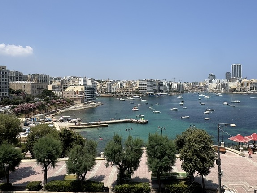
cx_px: 139
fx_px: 186
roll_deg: +0.6
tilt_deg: +1.5
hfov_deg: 69.3
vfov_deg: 54.7
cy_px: 82
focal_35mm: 25
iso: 50
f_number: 2.2
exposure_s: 1/2584
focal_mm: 2.22
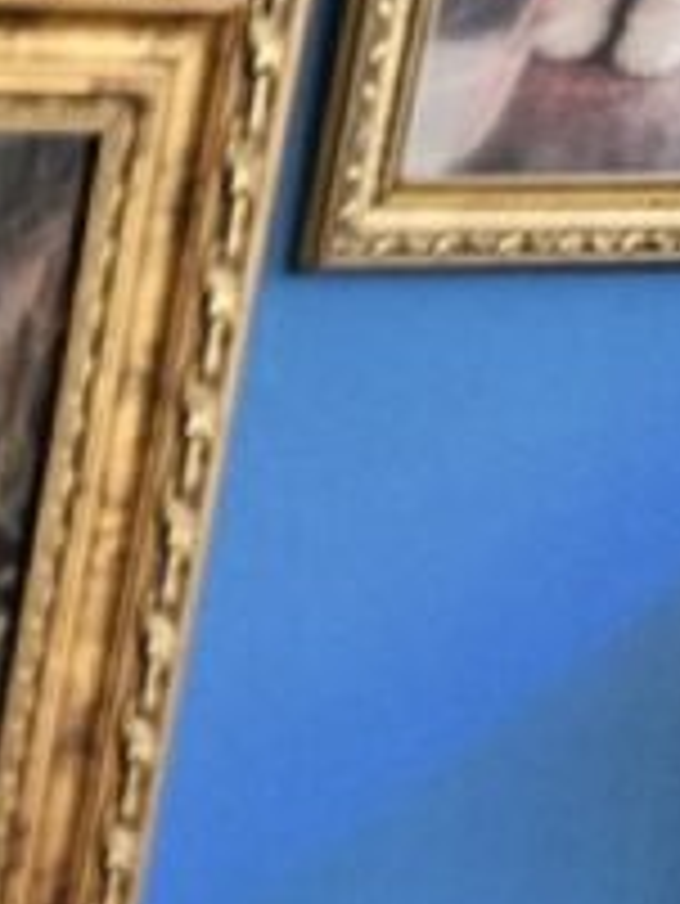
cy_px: 1444
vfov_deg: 15.3
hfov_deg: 11.0
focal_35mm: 117
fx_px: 3061
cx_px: -869
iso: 100
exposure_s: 1/359
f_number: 1.8
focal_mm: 5.4
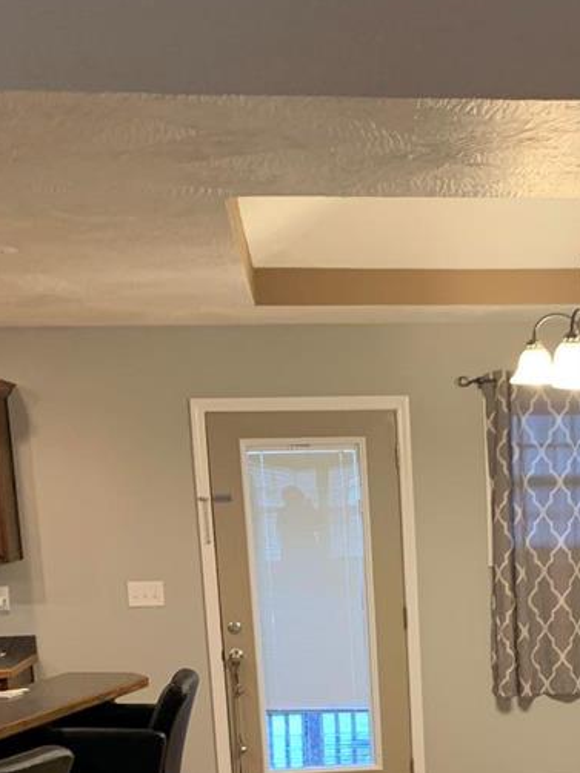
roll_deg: +1.2
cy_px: 782
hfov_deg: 23.1
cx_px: 514
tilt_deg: -10.3
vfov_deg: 29.1
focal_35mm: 62
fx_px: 1386
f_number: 1.8
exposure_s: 1/60
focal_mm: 4.25
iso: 250
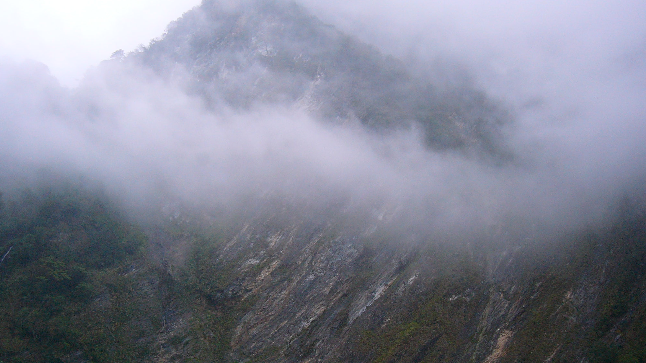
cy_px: 205
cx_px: 328
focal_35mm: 39
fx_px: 668
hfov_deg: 51.6
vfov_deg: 30.4
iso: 100
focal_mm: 5.8
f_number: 2.8
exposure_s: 1/25
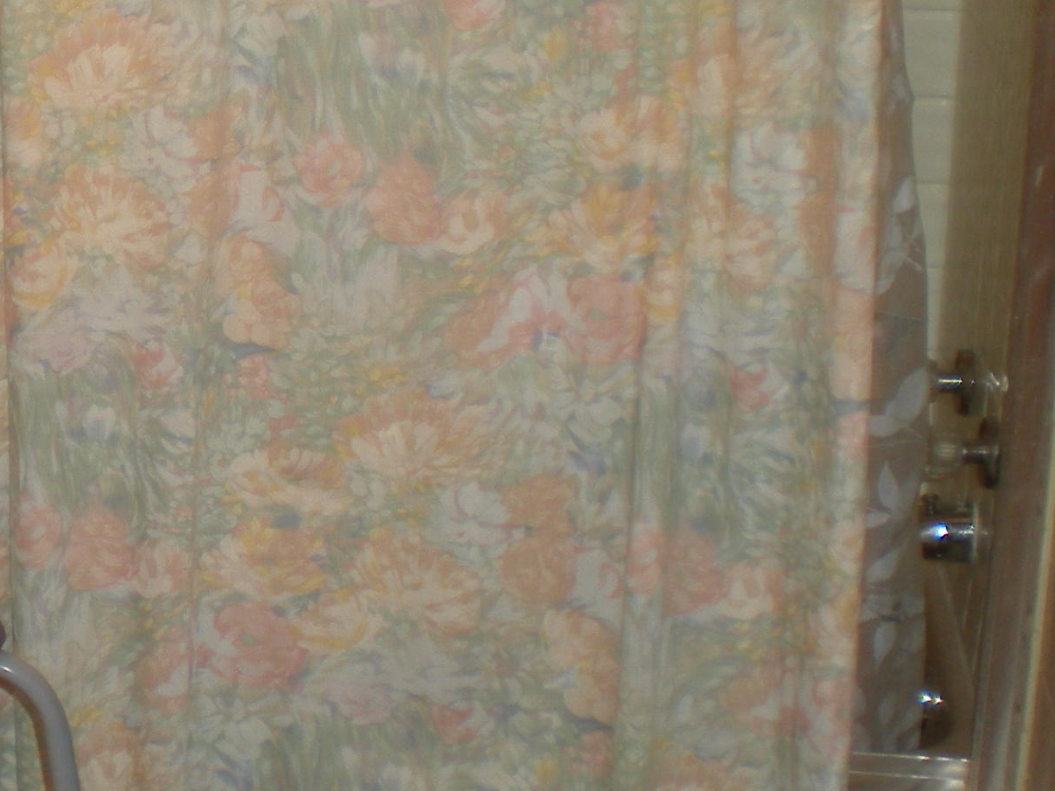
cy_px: 155
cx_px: 66
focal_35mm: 84
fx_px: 2560
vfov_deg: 17.4
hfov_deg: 22.6
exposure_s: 1/30
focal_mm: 6.3
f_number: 3.1
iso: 79
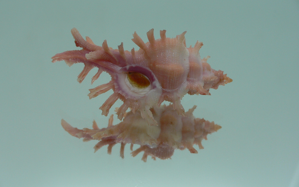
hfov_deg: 50.4
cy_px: 92
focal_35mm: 39
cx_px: 142
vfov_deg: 32.8
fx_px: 318
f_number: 2.8
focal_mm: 4.6
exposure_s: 1/60
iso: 80
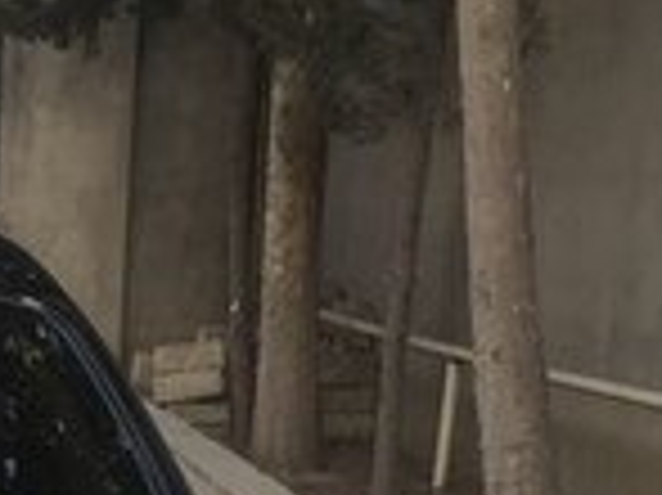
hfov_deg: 14.4
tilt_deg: -17.5
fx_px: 2484
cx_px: -275
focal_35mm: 130
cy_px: 1024
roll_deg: -2.1
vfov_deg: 10.4
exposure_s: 1/121
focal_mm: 4.15
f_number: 2.2
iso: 32
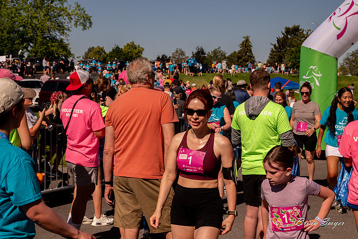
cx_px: 174
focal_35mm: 71
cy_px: 115
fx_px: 706
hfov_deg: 28.5
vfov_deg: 19.2
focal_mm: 62
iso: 800
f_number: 11
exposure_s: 1/1600
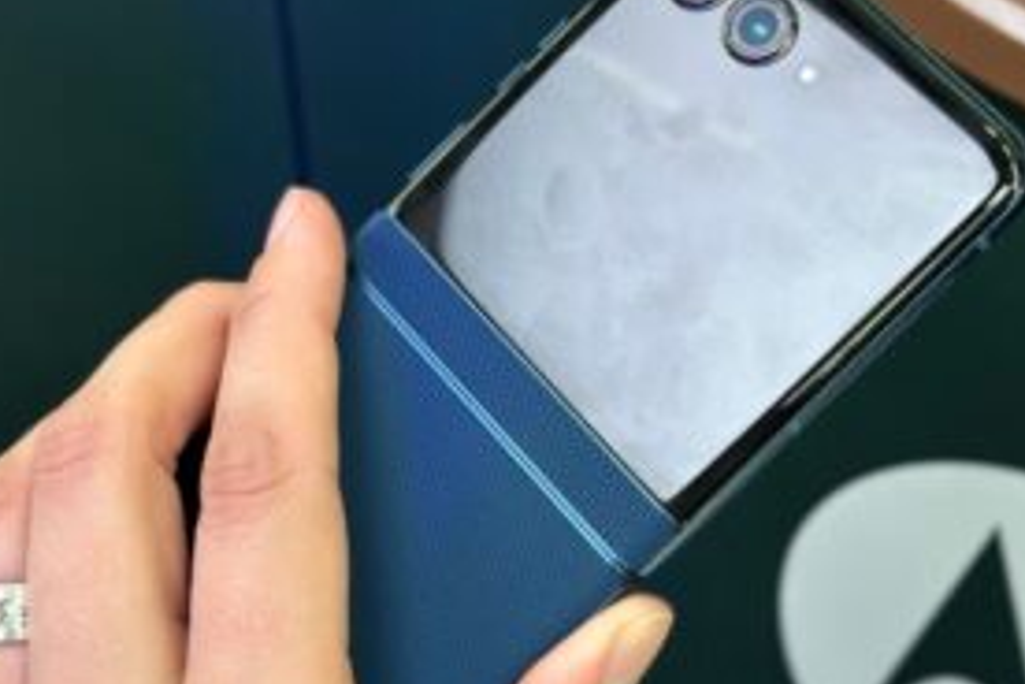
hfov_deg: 26.6
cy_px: 379
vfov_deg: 17.9
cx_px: 559
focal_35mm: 76
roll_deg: +0.9
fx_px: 2164
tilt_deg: -41.9
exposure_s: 1/33
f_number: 1.78
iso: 400
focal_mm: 6.86
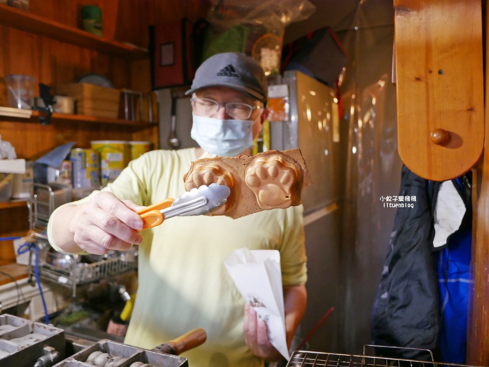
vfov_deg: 49.8
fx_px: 396
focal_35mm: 28
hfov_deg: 63.4
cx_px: 244
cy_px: 184
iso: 800
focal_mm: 14
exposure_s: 1/60
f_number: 2.5
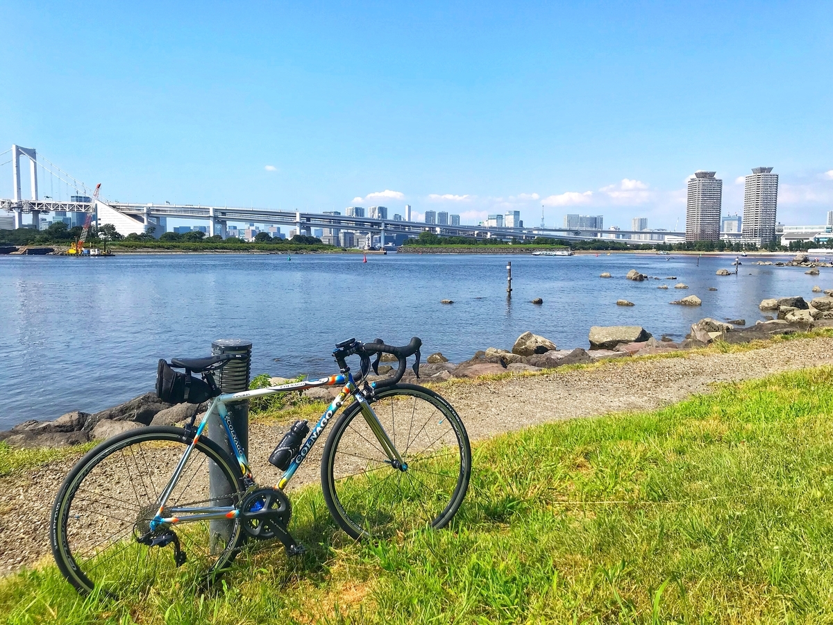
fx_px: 674
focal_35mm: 28
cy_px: 312
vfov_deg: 49.7
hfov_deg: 63.4
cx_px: 416
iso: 20
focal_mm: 3.99
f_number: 1.8
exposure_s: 1/2128
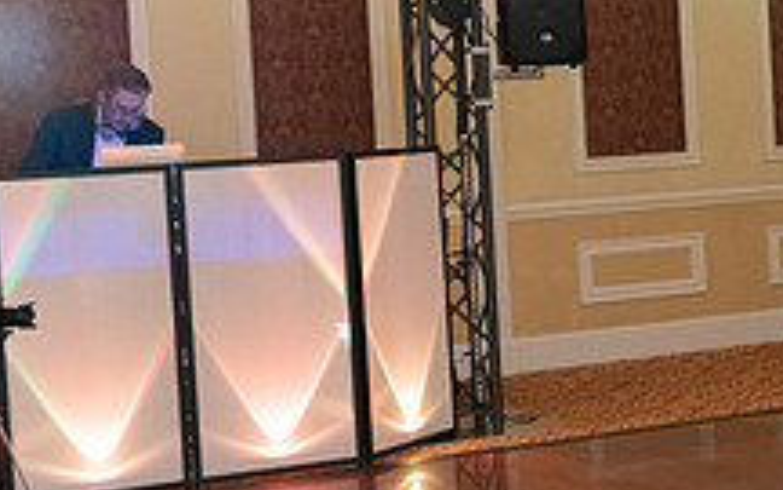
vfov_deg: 13.6
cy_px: 176
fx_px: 2049
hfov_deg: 19.9
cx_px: 1015
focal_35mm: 96
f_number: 2.8
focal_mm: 35
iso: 2800
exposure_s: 1/125
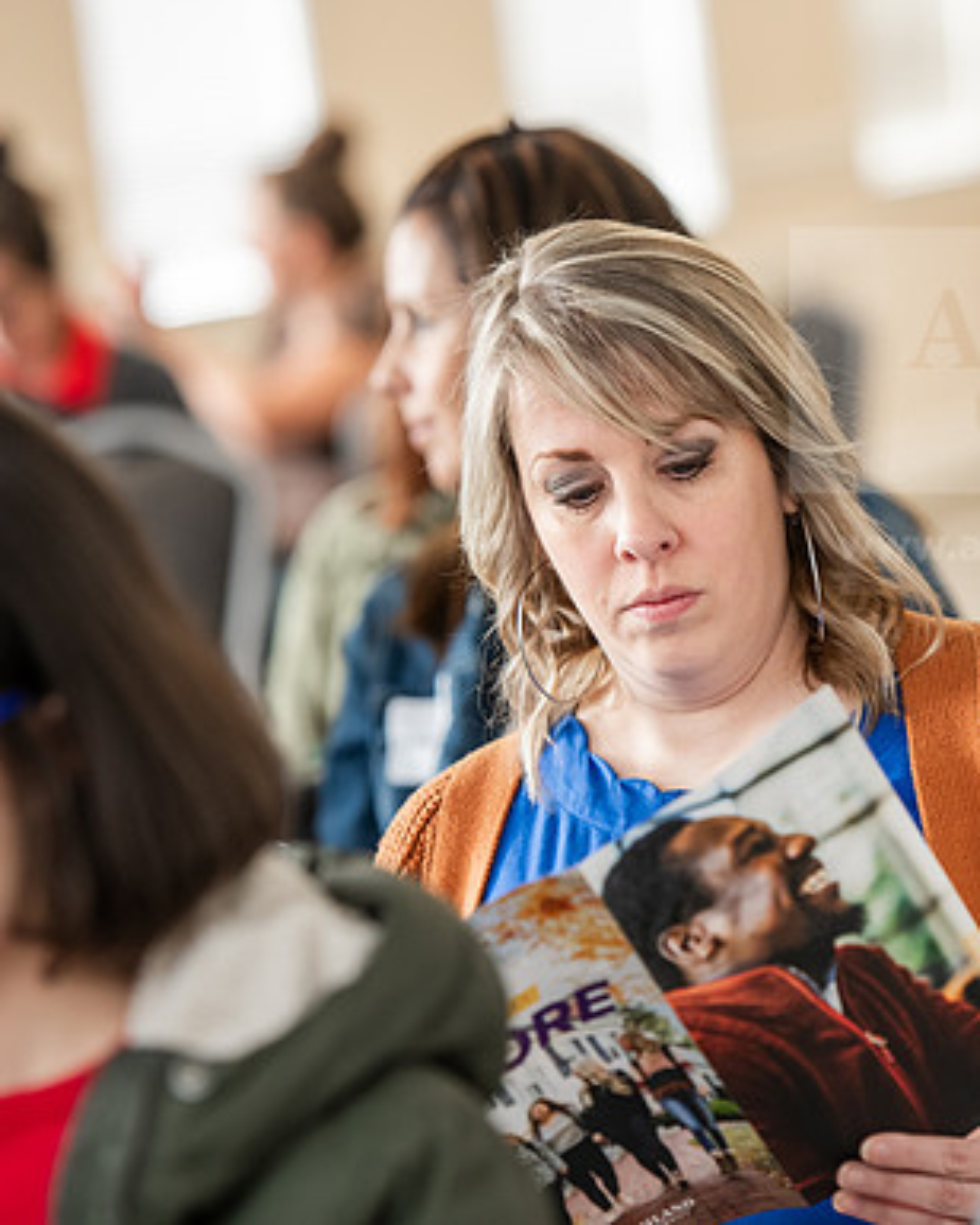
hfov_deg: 8.1
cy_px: 612
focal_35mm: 191
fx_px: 6925
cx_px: 694
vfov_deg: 10.1
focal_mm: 135
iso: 1000
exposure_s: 1/160
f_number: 3.2
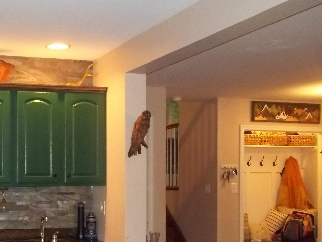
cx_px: 46
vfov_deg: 24.0
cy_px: 193
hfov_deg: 31.0
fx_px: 558
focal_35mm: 60
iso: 400
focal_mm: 5.7
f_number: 2.9
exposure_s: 1/30
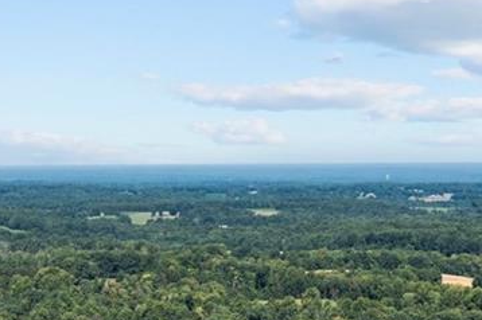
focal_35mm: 80
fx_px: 1070
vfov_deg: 16.5
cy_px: 364
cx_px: 311
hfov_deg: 25.3
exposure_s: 1/400
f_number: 5.6
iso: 100
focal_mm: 10.26
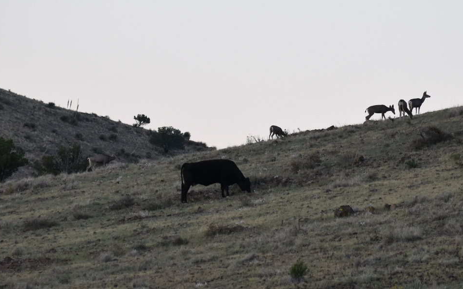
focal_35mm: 389
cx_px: 247
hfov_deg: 5.4
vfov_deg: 3.4
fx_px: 4909
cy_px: 148
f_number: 5
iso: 1000
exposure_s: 1/500
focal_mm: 150
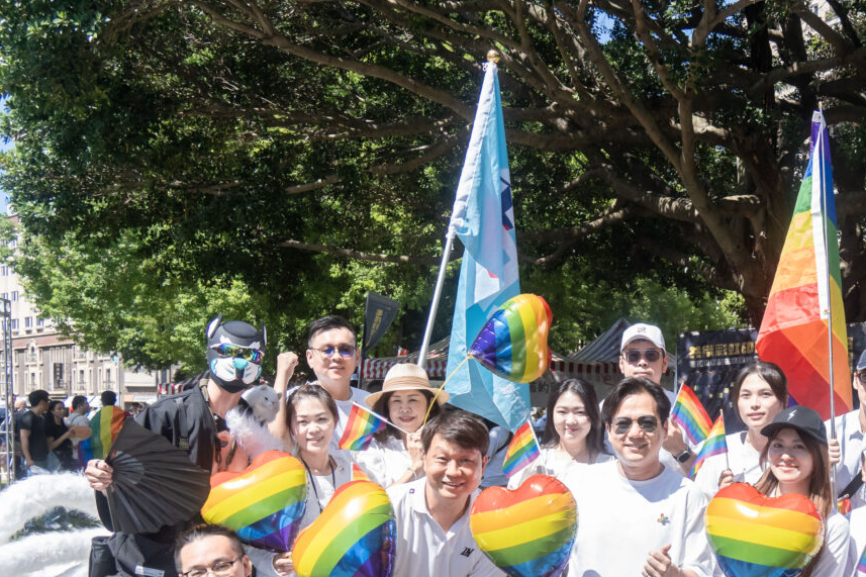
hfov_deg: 39.0
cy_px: 445
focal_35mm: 49
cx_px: 674
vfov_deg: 27.1
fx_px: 1178
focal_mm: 28
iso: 2500
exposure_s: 1/6400
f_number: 5.6
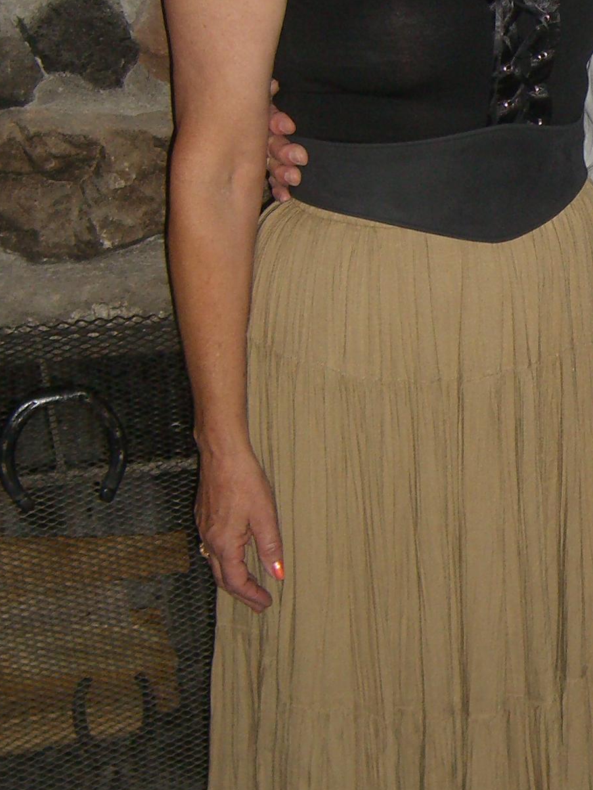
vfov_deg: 20.1
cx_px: 696
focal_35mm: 97
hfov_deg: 14.8
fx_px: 2214
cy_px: 250
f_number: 2.8
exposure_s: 1/60
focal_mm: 7.9
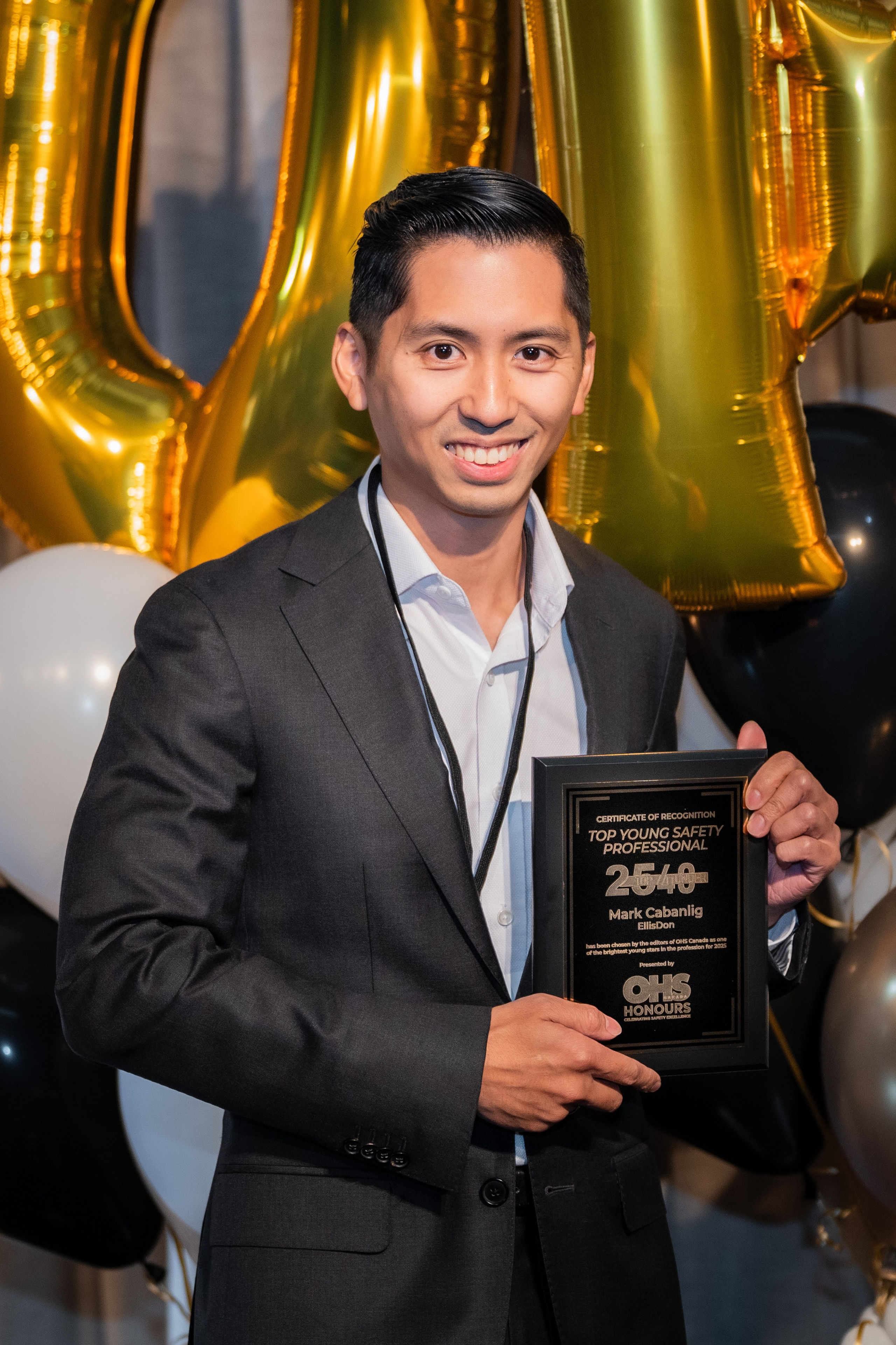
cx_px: 316
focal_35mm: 109
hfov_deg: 12.5
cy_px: 542
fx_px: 4080
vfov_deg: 18.7
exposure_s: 1/200
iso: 1250
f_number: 2.5
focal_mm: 61
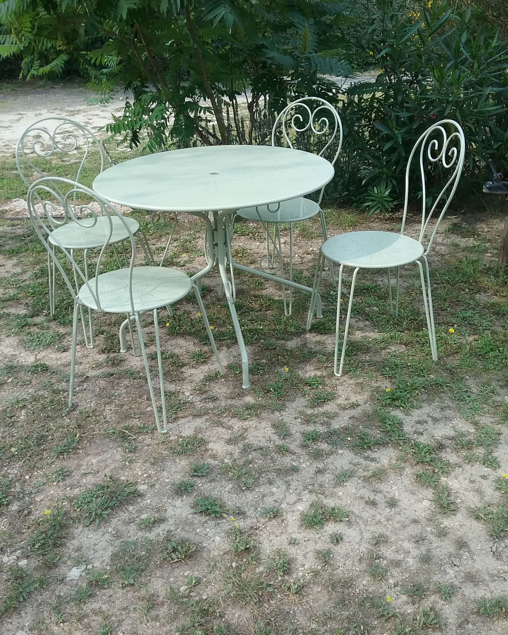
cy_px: 306
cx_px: 249
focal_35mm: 33
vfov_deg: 54.2
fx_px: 620
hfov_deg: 44.5
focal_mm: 3.3
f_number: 2.2
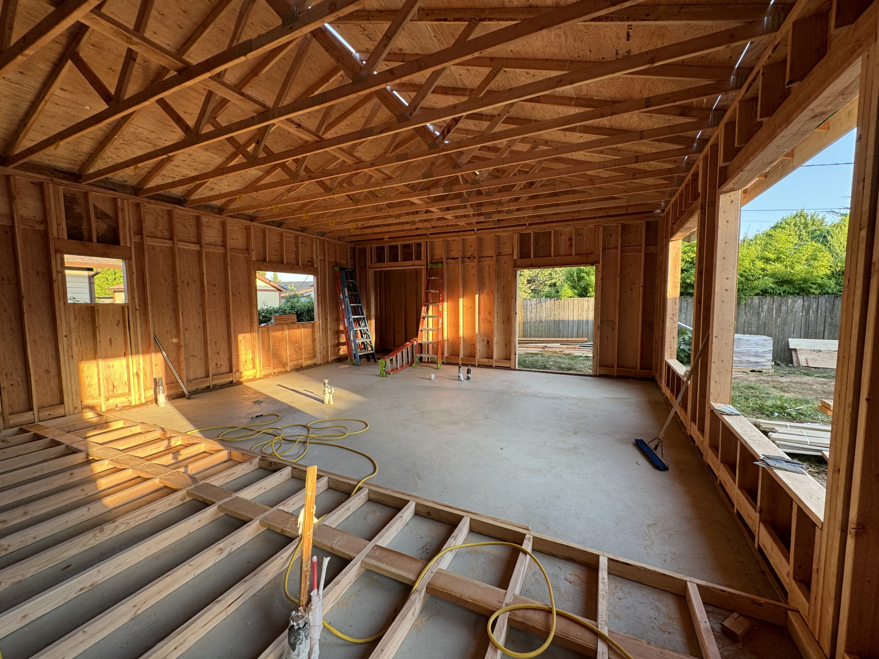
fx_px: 356
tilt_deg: -4.1
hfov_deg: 102.1
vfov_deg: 85.7
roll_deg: -0.1
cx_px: 440
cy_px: 330
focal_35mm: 14
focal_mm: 2.22
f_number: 2.2
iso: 64
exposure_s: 1/99
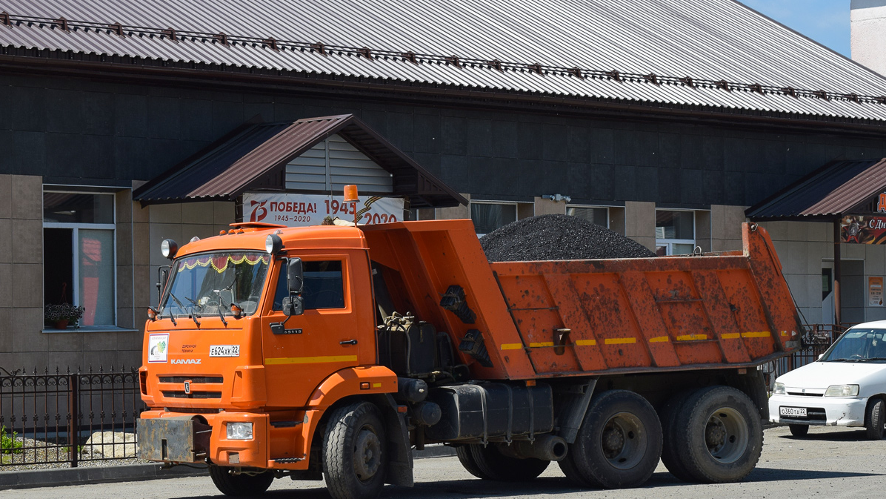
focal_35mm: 82
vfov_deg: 14.7
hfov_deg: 25.9
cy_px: 265
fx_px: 1927
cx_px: 444
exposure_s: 1/320
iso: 200
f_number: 9
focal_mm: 52
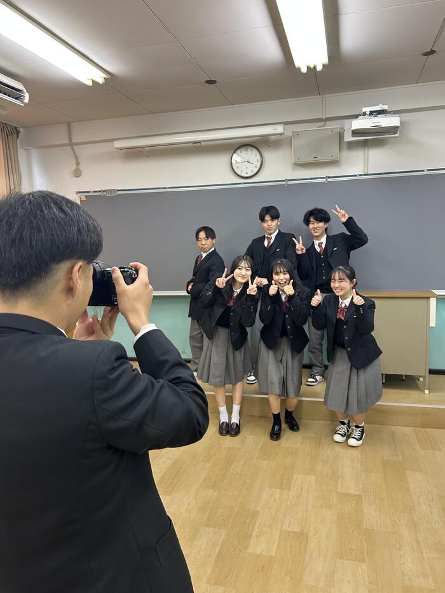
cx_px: 222
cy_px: 296
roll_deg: +3.4
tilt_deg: -8.4
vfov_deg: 67.3
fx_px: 446
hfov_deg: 53.1
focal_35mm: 26
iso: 100
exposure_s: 1/60
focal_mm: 5.7
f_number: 1.5
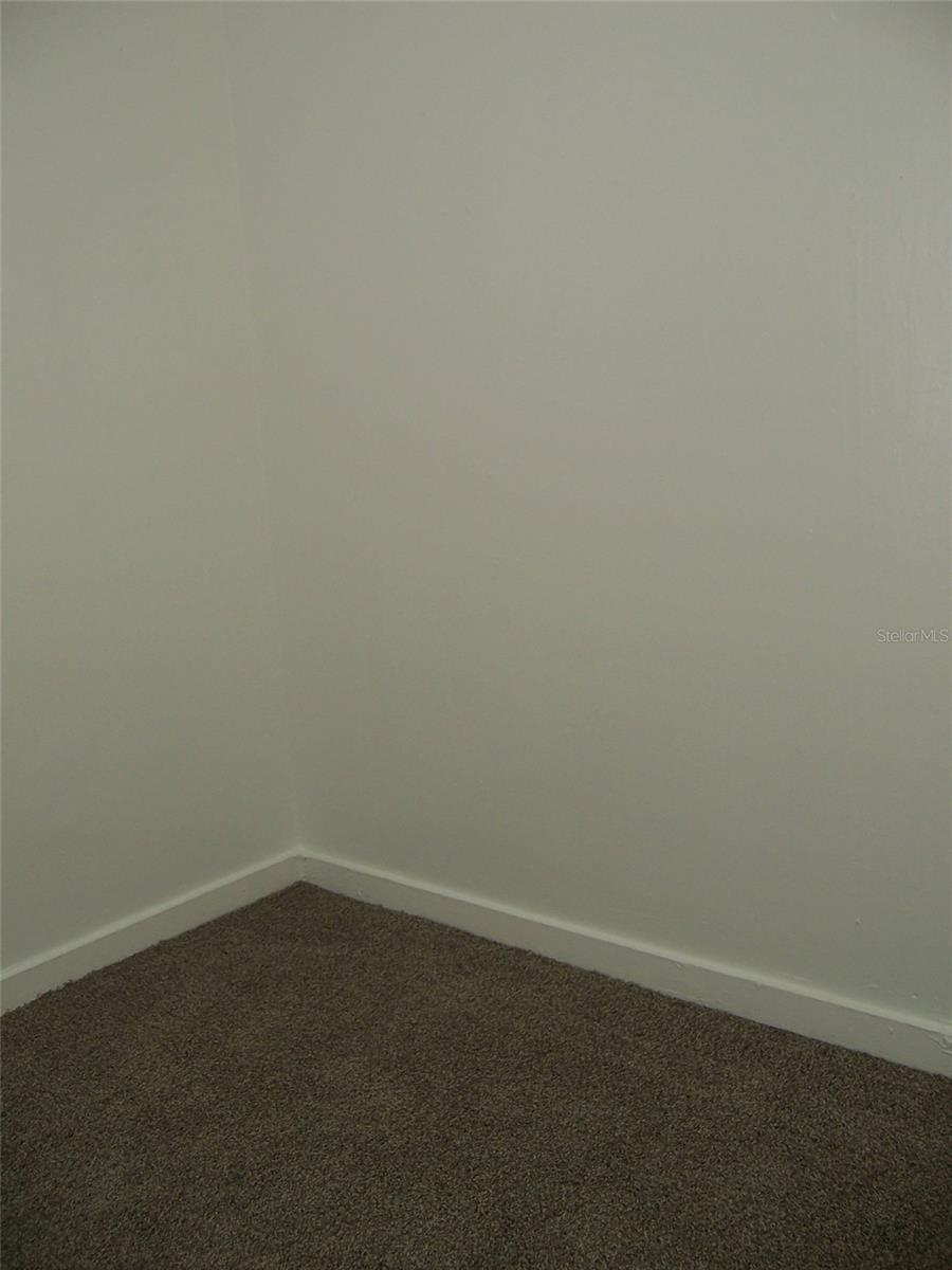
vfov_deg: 55.4
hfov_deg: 42.9
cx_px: 476
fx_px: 1210
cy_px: 635
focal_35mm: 33
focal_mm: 5.5
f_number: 2.8
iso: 80
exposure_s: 1/60
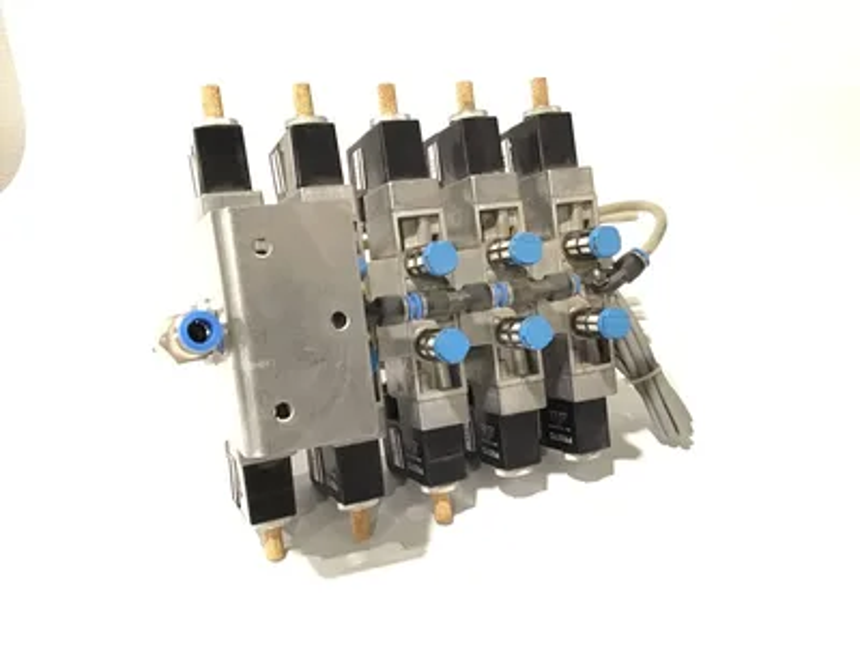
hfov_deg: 58.4
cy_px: 322
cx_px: 430
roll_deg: -2.9
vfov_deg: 45.4
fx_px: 770
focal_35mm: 31
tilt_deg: -27.4
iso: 250
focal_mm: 3.3
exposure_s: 1/15
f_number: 2.4
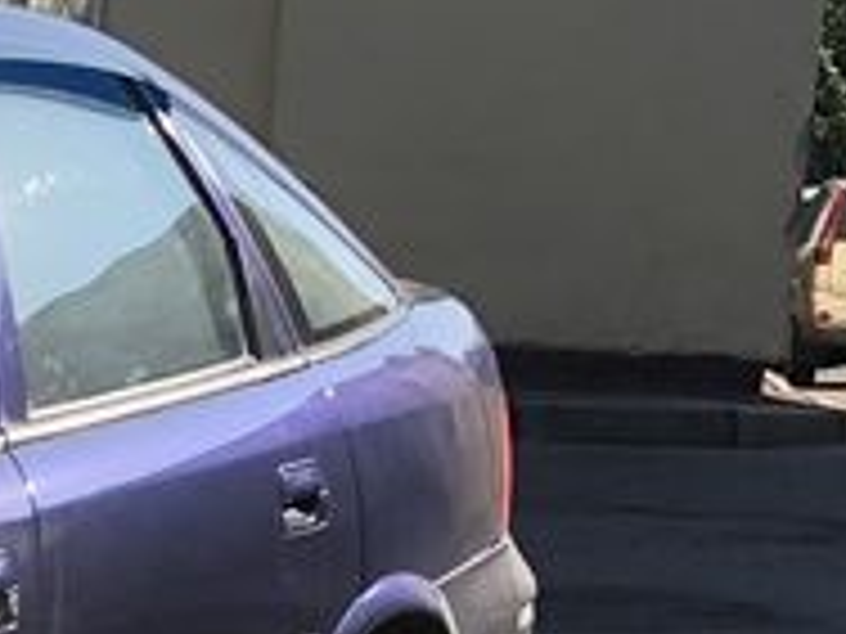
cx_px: -774
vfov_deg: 7.9
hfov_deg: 10.3
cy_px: 1295
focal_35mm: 179
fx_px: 4375
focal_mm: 4
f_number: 1.8
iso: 20
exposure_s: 1/889
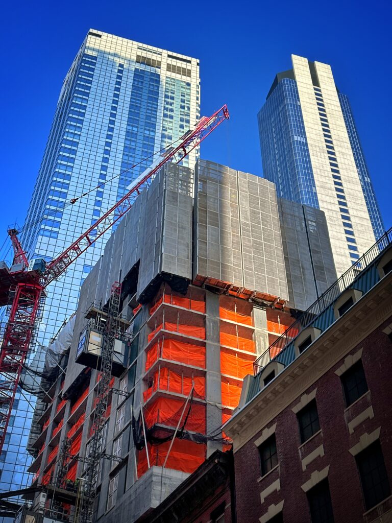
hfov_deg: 30.3
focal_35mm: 48
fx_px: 725
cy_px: 262
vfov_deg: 39.7
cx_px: 196
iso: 64
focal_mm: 6.86
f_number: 1.78
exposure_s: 1/1953
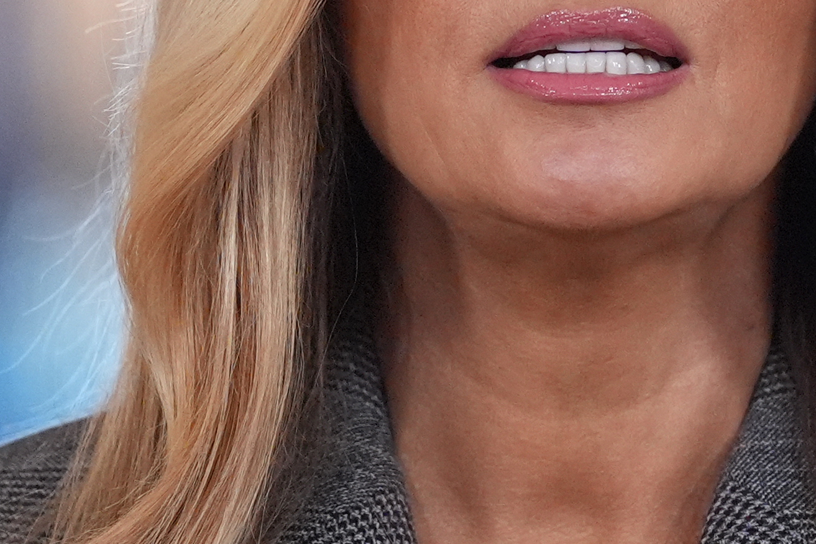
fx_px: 20396
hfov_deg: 2.3
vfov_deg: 1.5
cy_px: 89
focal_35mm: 900
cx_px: 677
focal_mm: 200
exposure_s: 1/640
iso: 4000
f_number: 3.2
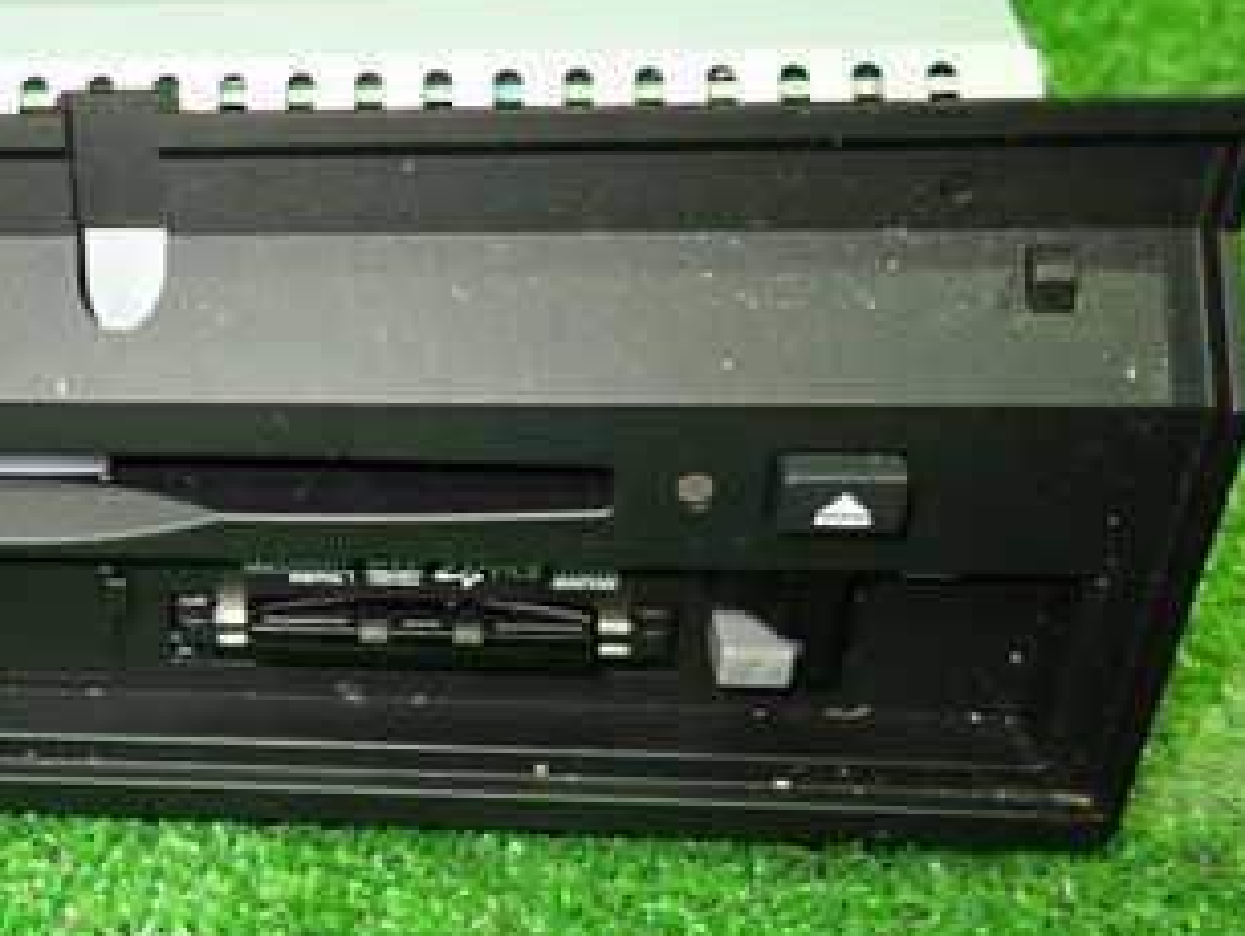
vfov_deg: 29.7
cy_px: 476
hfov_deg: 36.6
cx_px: 142
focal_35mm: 49
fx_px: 1764
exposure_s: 1/30
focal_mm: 4.5
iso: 500
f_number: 2
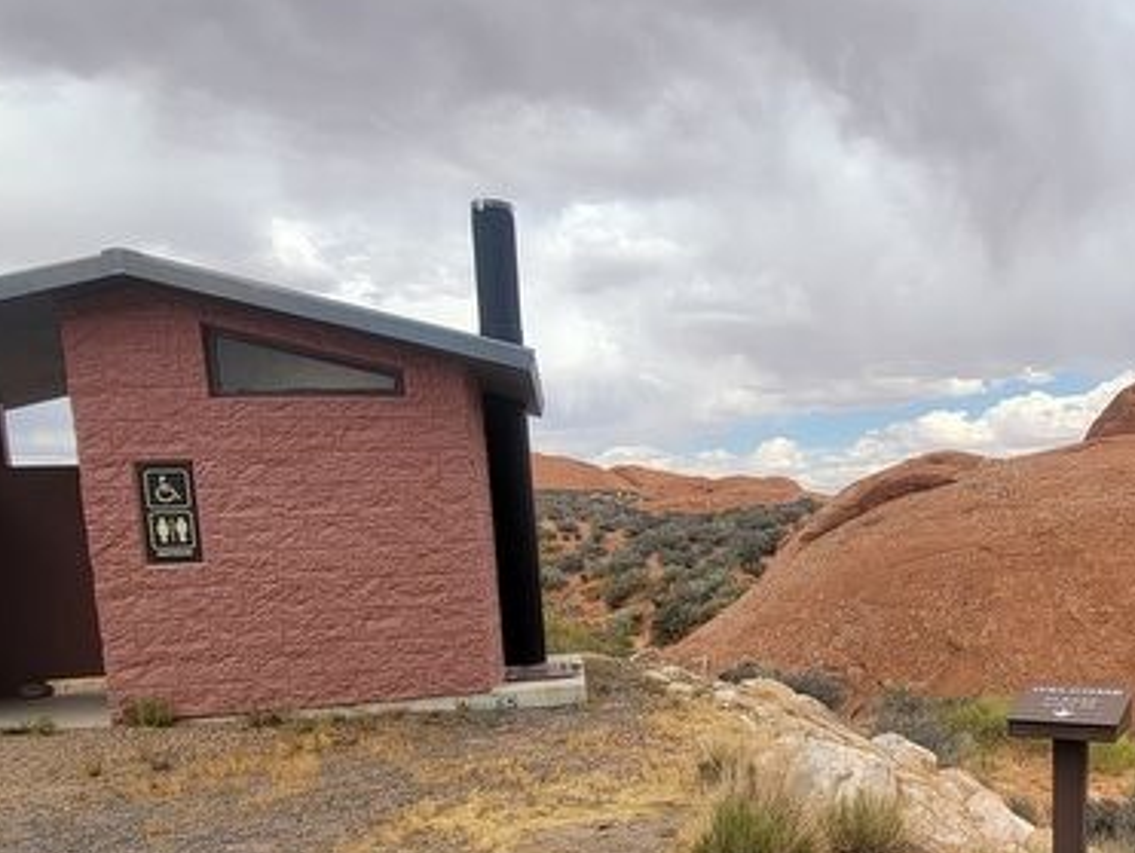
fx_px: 919
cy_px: 636
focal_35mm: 28
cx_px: 860
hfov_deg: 59.8
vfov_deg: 48.0
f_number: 2.2
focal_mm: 2.2
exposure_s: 1/1501
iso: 50
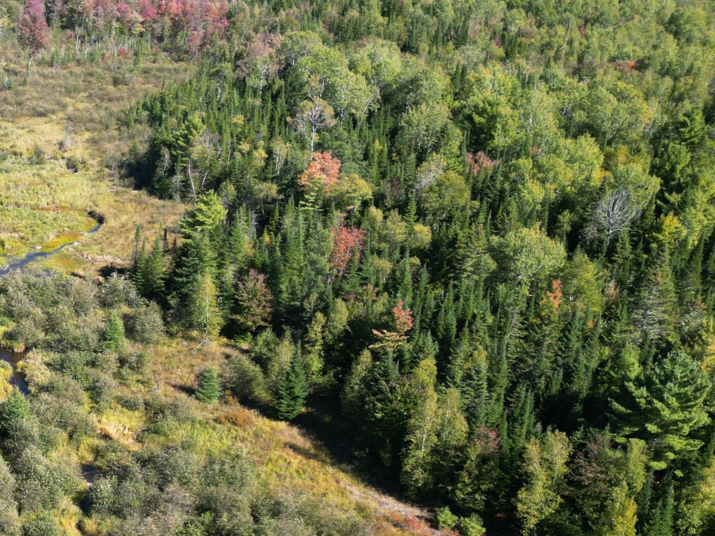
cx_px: -57
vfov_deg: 27.4
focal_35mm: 52
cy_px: 432
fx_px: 1074
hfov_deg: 32.7
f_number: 1.7
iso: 100
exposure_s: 1/1250
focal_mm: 6.72
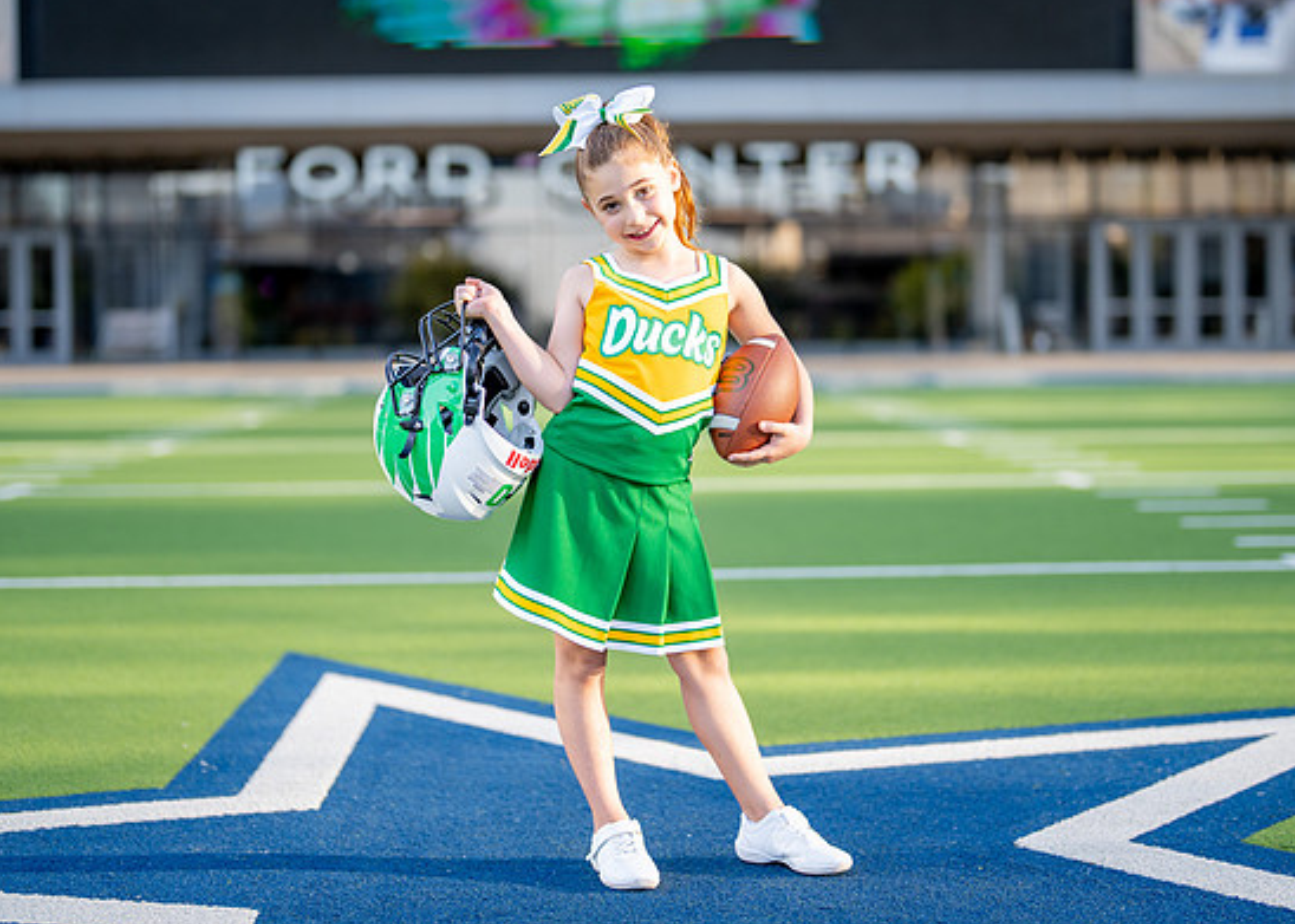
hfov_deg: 28.6
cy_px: 410
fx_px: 2537
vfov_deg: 20.6
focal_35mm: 69
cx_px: 645
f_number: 1.2
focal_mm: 50
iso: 160
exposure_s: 1/2500
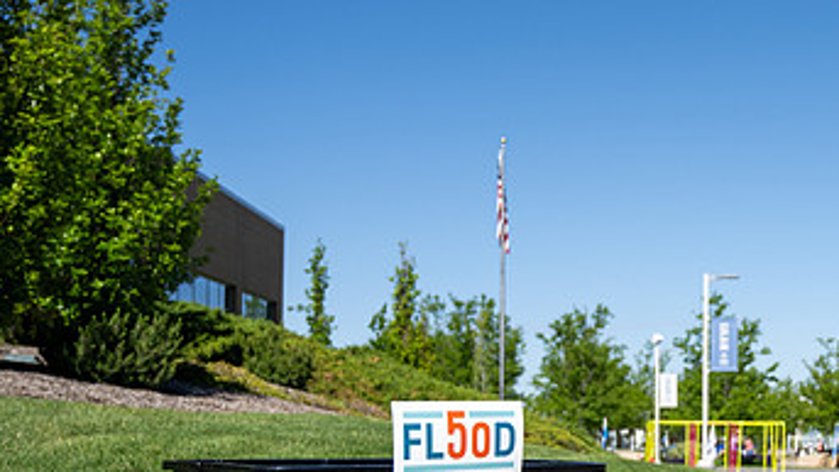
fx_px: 1402
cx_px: 711
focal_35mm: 63
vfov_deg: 19.1
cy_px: 307
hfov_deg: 32.1
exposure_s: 1/1250
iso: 100
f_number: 4
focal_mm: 30.5
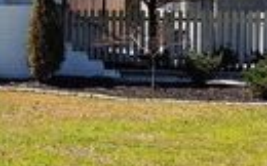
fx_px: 712
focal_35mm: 98
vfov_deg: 13.3
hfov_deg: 18.8
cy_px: 36
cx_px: -131
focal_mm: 5.59
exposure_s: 1/1747
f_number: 1.8
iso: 100
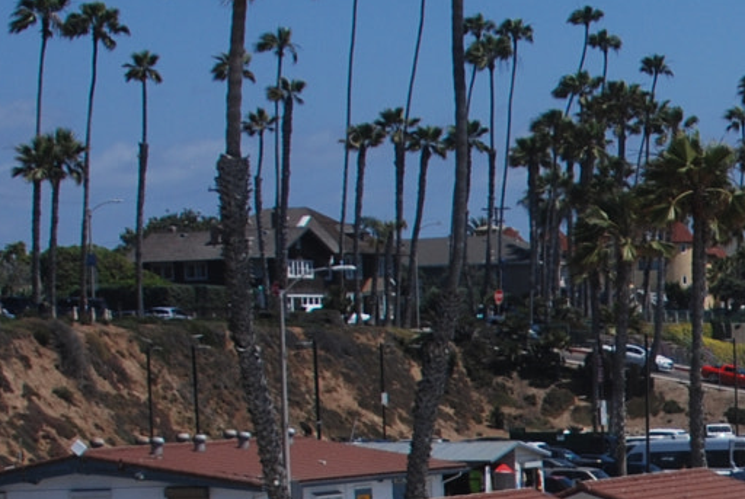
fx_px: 3482
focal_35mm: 168
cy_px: 794
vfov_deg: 8.0
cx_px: 1340
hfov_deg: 11.4
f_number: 9
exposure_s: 1/320
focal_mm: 28
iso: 100
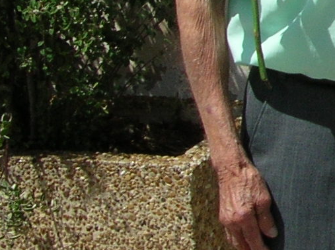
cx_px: 738
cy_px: -108
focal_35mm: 158
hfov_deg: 11.0
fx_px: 1527
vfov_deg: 9.2
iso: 50
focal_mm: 5.8
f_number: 5.6
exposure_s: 1/400
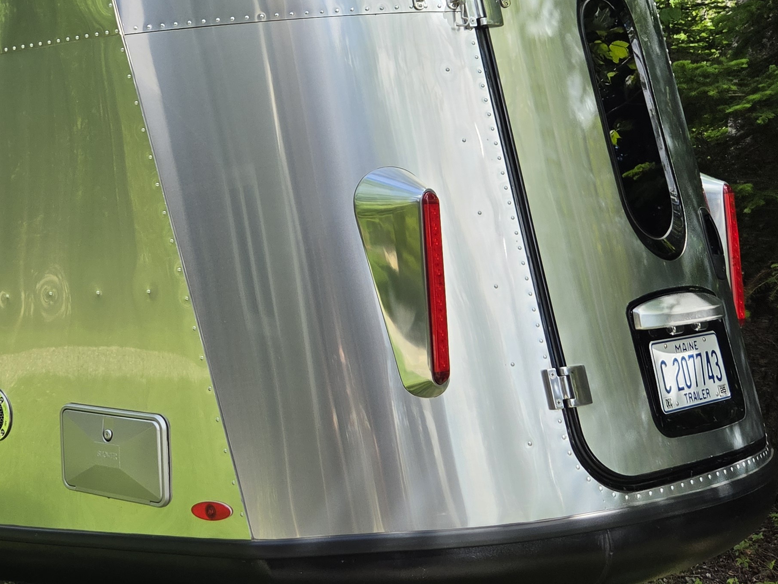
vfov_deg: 28.3
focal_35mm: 51
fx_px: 1146
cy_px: 175
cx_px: 165
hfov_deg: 36.3
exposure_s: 1/2476
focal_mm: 5.4
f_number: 1.8
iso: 80
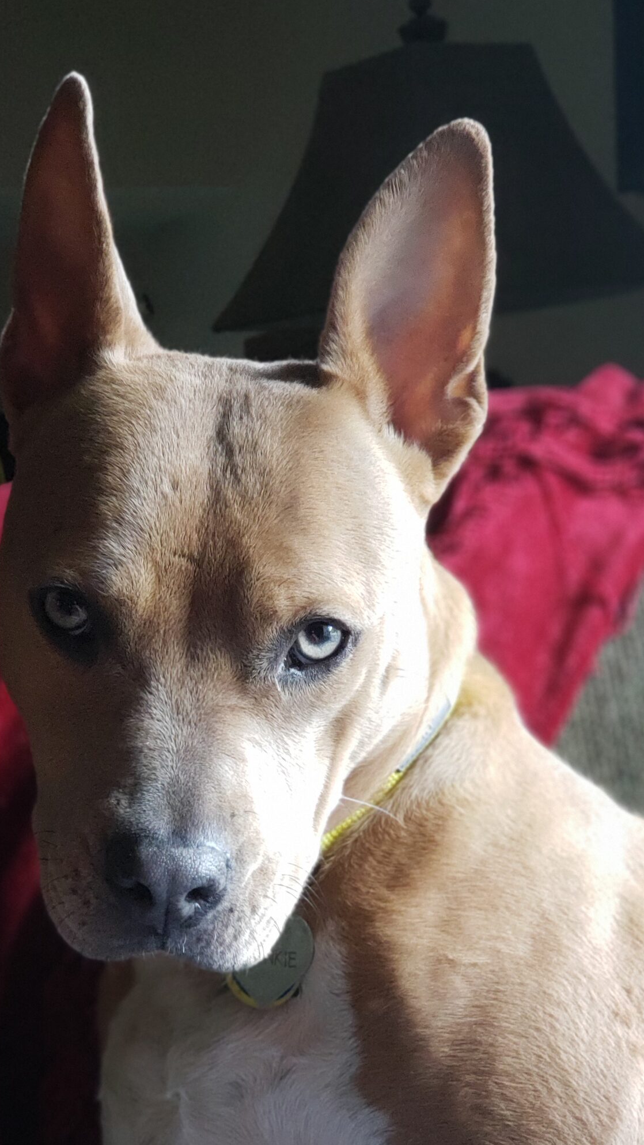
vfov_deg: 28.9
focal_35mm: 73
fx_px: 2216
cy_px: 713
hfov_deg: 16.5
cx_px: 309
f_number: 2.4
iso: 250
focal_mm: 6
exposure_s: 1/24
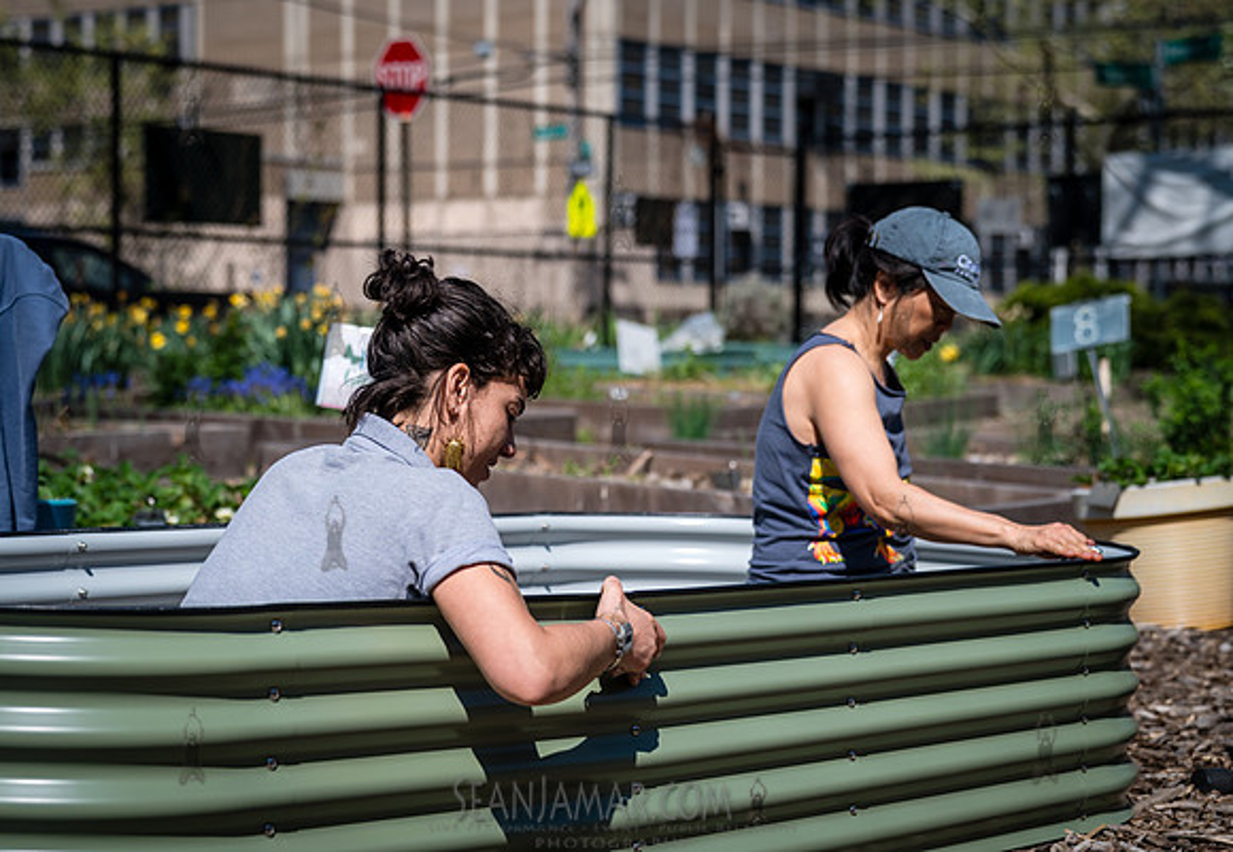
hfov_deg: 28.1
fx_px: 2459
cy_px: 409
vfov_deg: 19.7
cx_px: 566
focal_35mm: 71
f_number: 3.5
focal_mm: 66
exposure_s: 1/2000
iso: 100
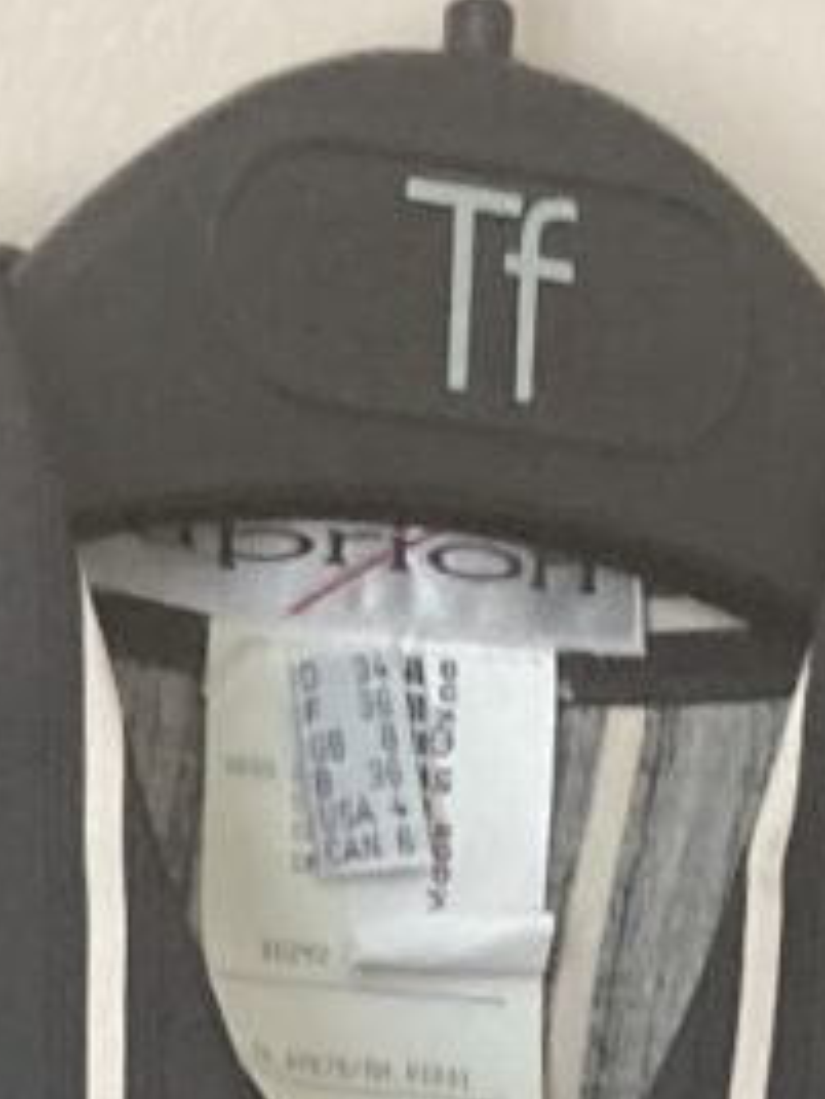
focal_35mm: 214
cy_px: 3305
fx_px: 6800
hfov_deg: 6.9
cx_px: -66
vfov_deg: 8.0
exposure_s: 1/61
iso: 80
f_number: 1.8
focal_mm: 3.99
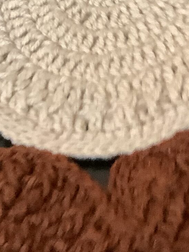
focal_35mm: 108
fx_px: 786
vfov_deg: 16.7
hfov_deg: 13.1
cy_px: -118
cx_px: 270
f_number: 2.4
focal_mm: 3.3
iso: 250
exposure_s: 1/33
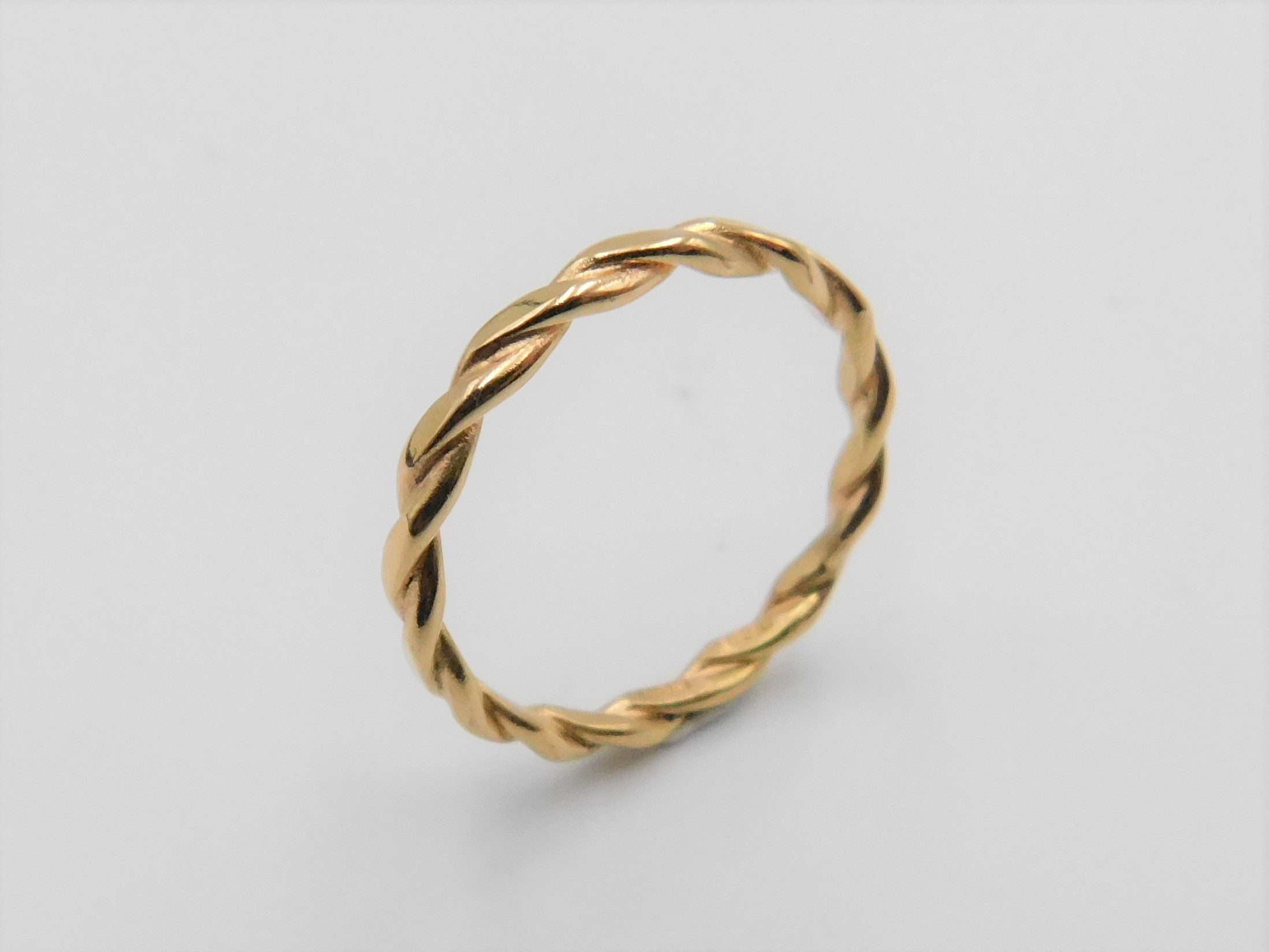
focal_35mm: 23
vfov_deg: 58.9
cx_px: 634
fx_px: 843
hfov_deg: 73.9
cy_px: 476
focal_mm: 4
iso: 400
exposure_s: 1/400
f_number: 6
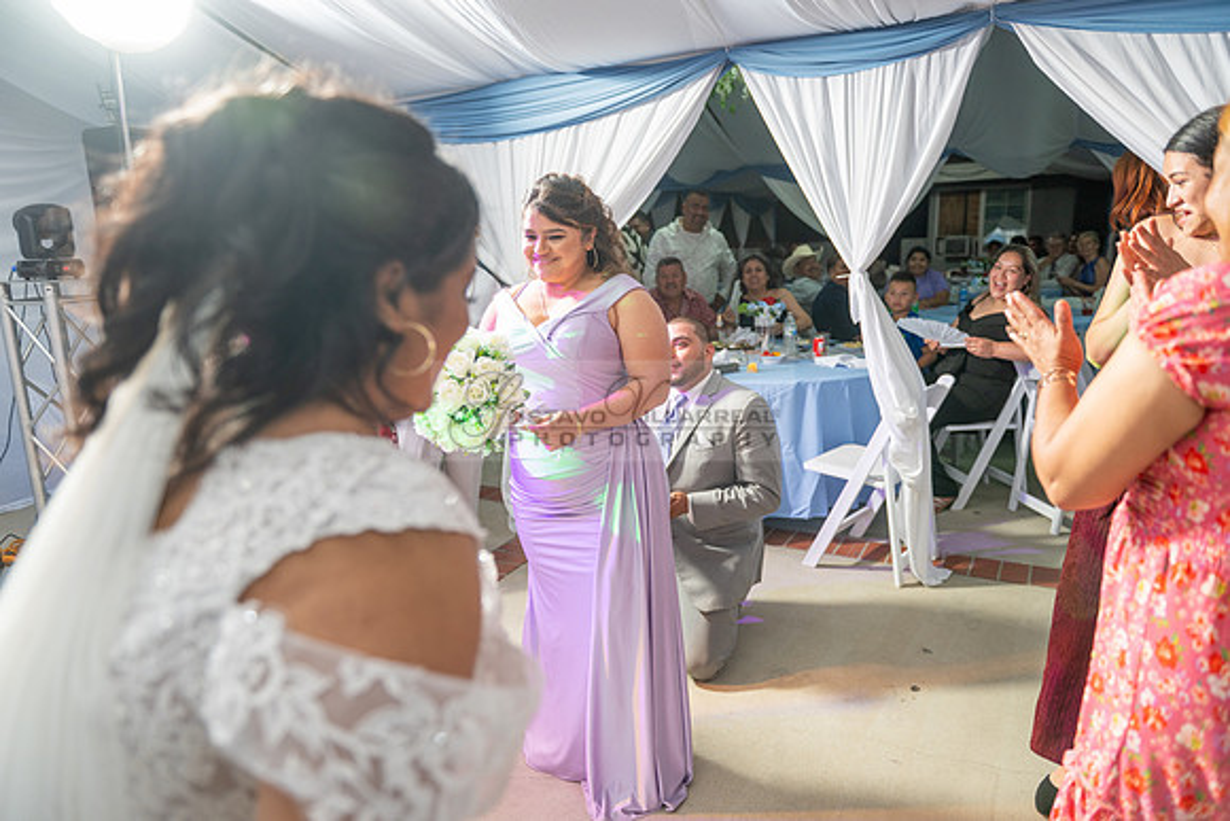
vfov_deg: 53.2
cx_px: 615
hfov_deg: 73.7
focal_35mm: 24
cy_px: 410
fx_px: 820
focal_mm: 24
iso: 250
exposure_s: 1/125
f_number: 2.8
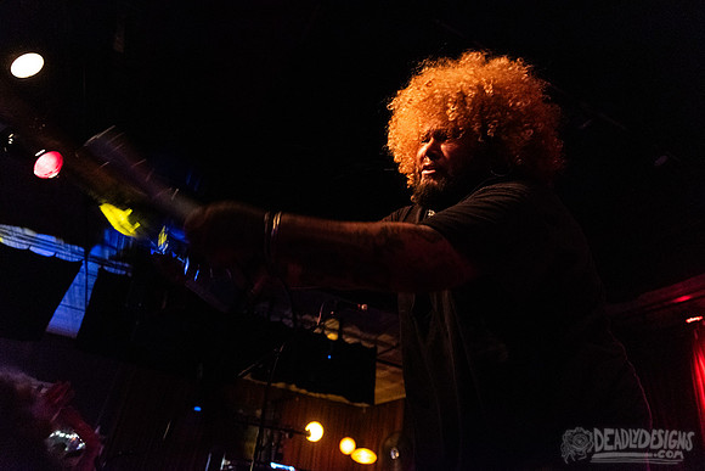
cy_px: 236
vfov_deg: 53.2
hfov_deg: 73.7
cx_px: 352
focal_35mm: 24
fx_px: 470
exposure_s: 1/80
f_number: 3.2
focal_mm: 24
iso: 6400
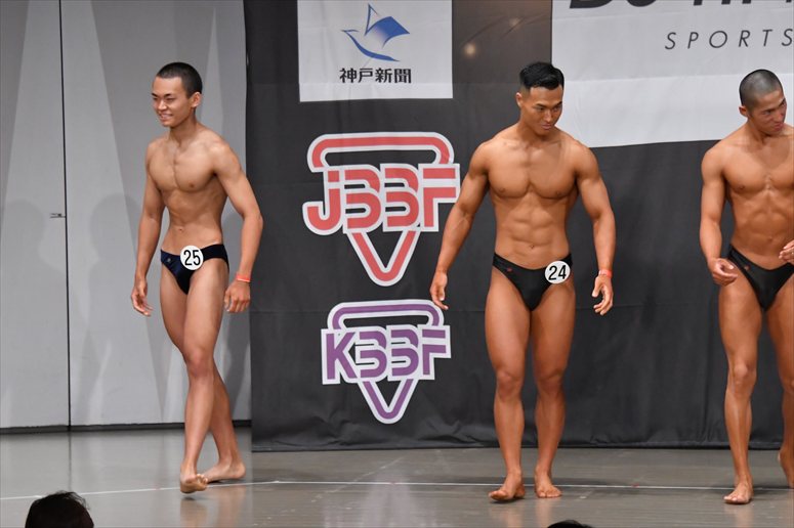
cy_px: 264
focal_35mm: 202
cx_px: 397
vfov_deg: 6.8
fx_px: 4453
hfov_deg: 10.2
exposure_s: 1/400
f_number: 5.6
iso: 5000
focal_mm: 135
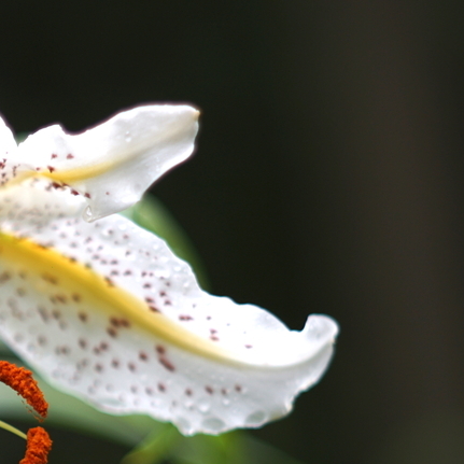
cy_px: 320
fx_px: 3230
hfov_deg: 8.1
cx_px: -90
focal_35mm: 213
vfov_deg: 8.2
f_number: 2
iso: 100
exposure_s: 1/160
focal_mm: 90
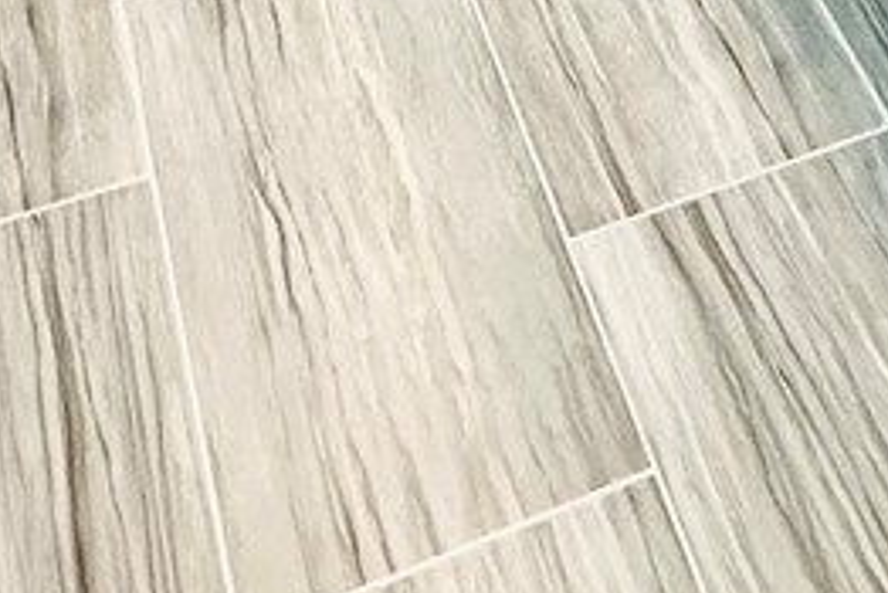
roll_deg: -3.3
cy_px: -1345
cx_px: 830
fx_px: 2196
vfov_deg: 9.9
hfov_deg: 22.2
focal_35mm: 89
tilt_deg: -9.1
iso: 200
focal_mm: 2.22
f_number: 2.2
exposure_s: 1/120
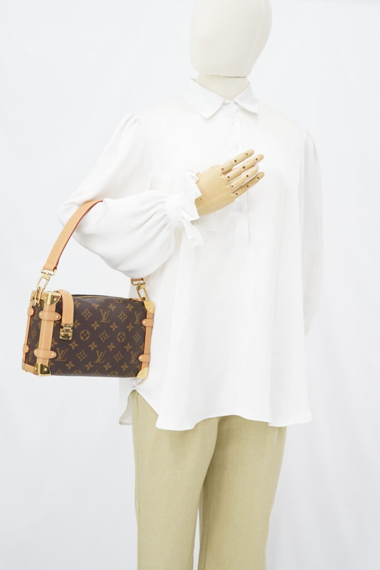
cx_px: 190
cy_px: 285
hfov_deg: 27.0
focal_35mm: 50
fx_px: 791
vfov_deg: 39.6
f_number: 6.3
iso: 640
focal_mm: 50
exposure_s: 1/6
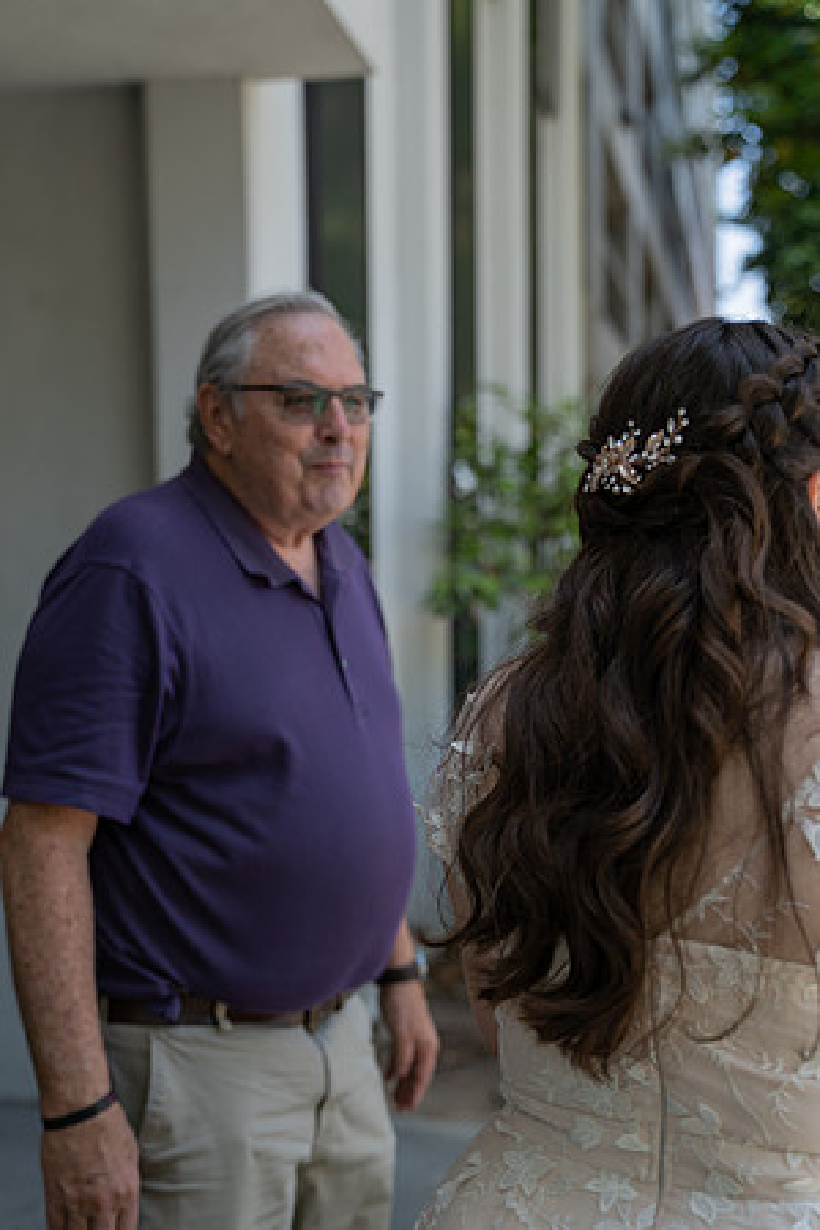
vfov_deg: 42.7
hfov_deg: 29.2
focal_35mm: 46
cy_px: 615
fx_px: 1572
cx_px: 410
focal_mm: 46
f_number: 2.8
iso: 100
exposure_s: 1/500
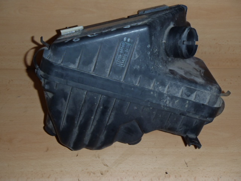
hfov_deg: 49.0
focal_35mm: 38
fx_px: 265
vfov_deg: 37.7
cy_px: 90
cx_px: 120
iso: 100
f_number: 4.6
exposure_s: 1/40
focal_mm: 6.83
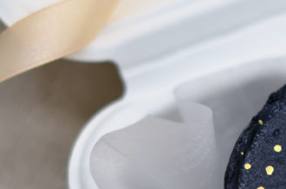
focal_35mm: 233
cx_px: 368
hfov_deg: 8.7
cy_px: 171
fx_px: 1846
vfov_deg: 5.8
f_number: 2
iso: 100
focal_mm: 50
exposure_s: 1/640
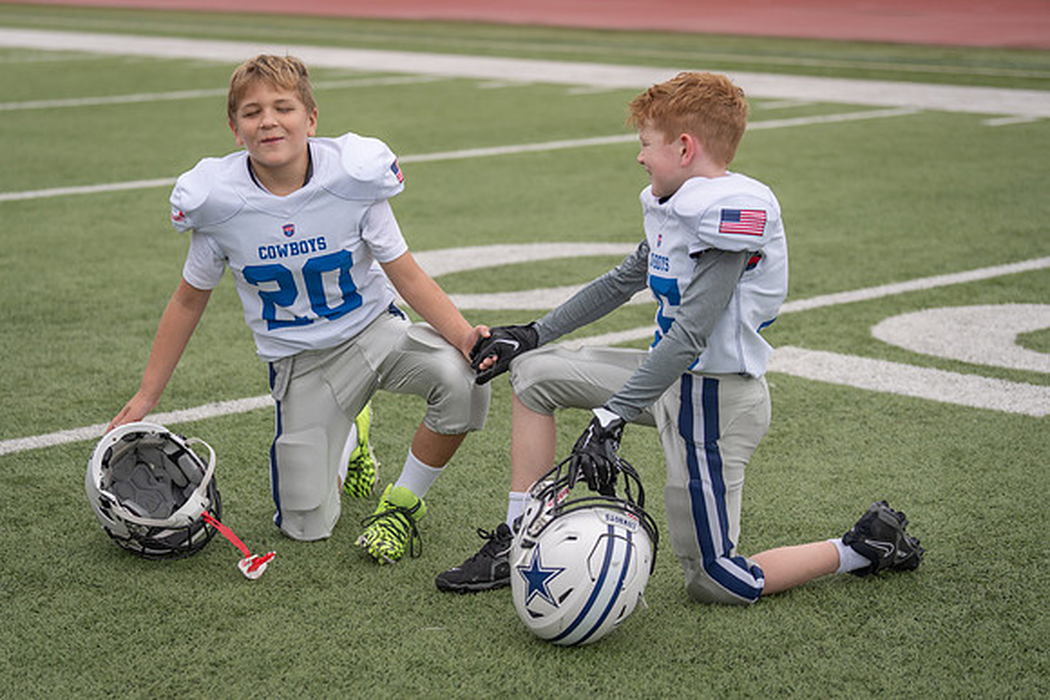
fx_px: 2295
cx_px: 460
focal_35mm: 79
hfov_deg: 25.8
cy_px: 393
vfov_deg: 17.4
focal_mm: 70
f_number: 2.8
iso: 200
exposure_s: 1/1250
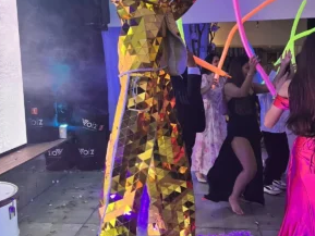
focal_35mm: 36
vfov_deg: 39.6
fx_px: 328
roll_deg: +0.4
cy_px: 100
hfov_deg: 51.3
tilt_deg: -3.7
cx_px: 156
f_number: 1.5
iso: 500
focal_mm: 5.7
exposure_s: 1/40
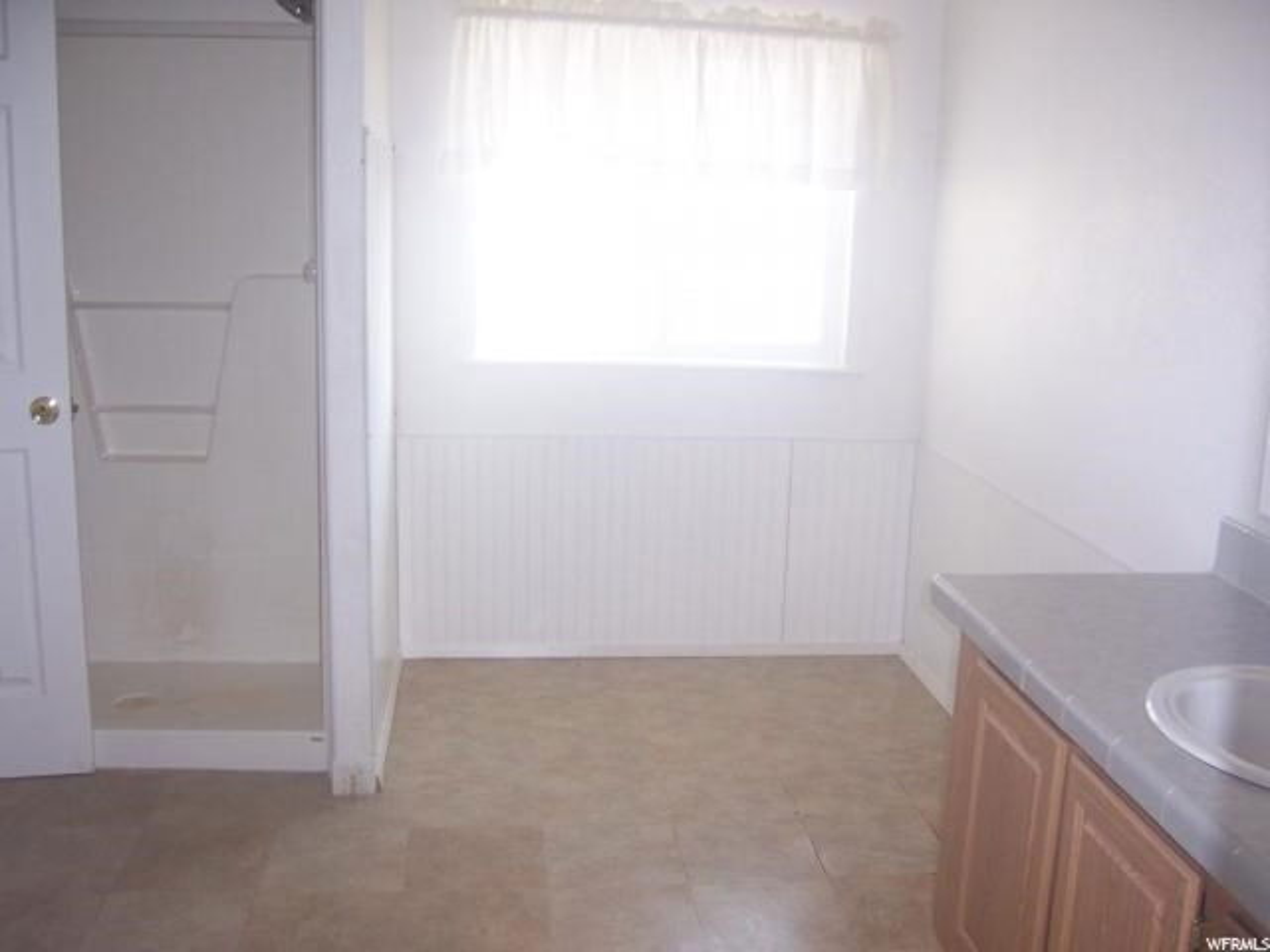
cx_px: 635
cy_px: 476
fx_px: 1321
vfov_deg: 39.7
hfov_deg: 51.4
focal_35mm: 36
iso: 125
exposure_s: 1/60
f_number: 2.8
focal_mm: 6.2
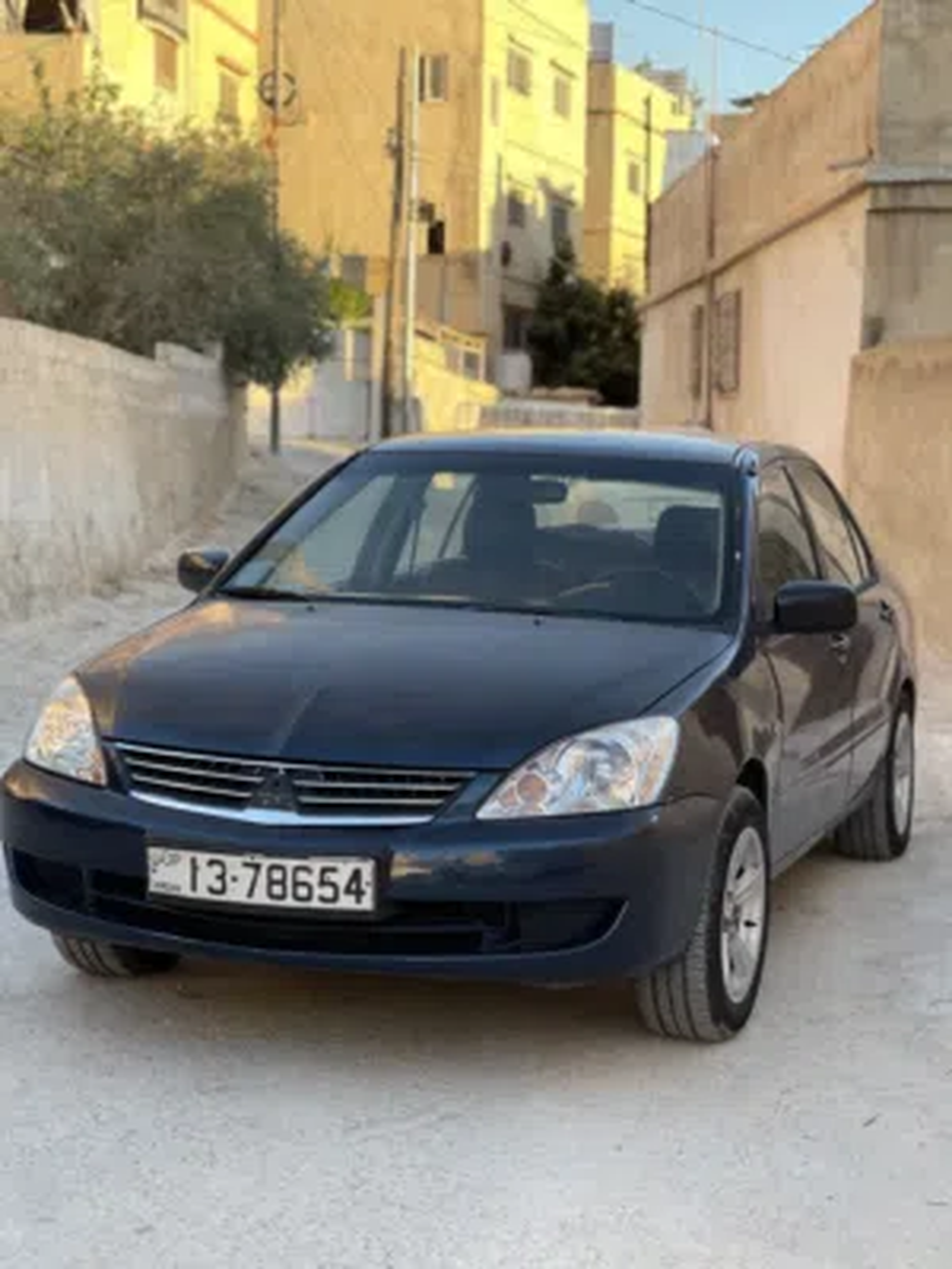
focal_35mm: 64
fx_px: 2347
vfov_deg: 30.3
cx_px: 476
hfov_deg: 22.9
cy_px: 634
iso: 40
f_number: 2.2
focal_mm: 7.5
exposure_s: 1/121
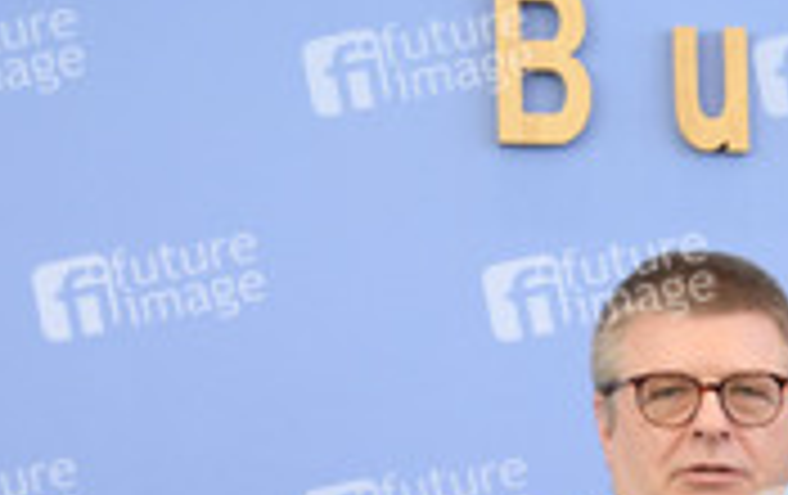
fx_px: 3270
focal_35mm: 152
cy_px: 626
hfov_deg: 13.4
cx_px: 930
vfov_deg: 8.6
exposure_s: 1/400
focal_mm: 58
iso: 4000
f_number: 5.6
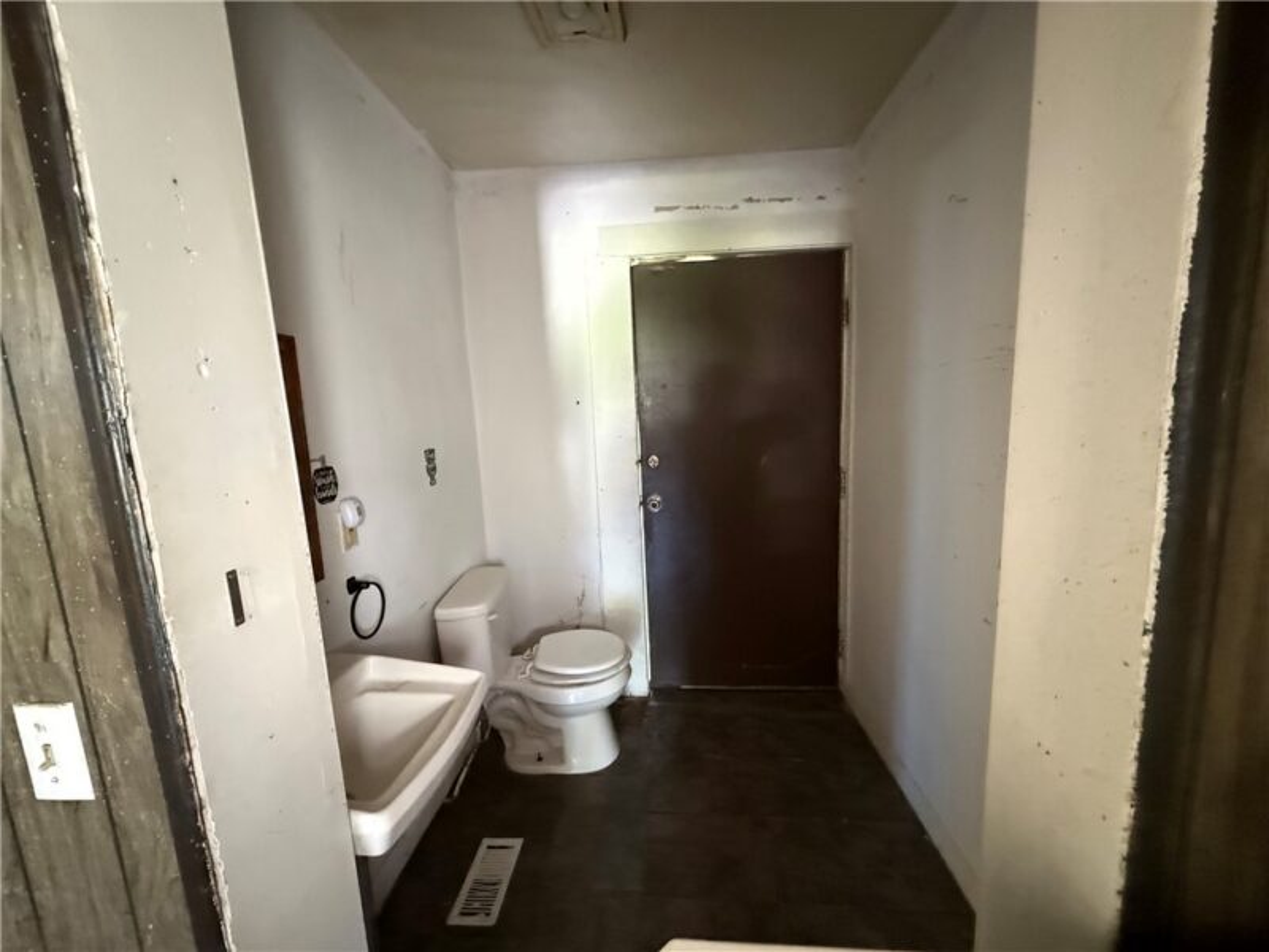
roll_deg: +2.9
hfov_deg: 102.1
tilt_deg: -8.9
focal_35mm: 14
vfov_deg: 85.7
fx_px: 513
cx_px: 634
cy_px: 476
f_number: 2.2
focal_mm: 2.22
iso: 1250
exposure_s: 1/42
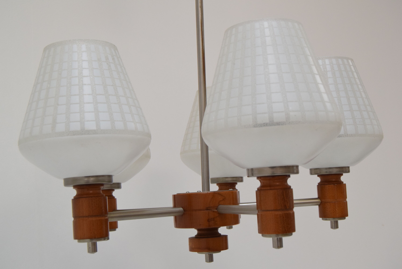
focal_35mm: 48
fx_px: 536
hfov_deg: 41.1
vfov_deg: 28.1
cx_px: 201
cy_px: 134
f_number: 7.1
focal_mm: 32
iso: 1600
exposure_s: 1/200
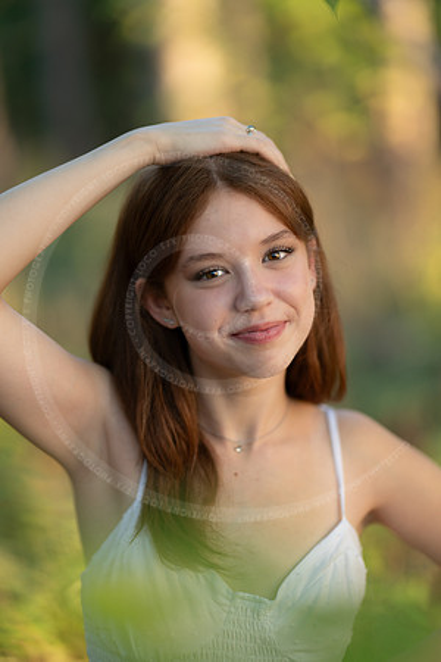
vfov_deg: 23.9
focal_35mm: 85
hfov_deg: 16.1
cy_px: 331
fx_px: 1562
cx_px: 220
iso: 160
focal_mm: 85
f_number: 1.2
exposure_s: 1/320
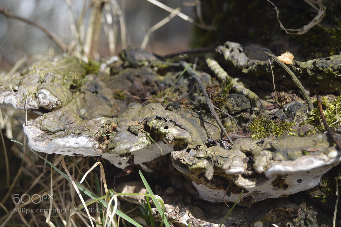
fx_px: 781
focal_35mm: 82
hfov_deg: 24.6
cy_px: 114
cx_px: 170
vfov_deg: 16.5
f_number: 6.3
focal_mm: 55
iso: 100
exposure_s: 1/160
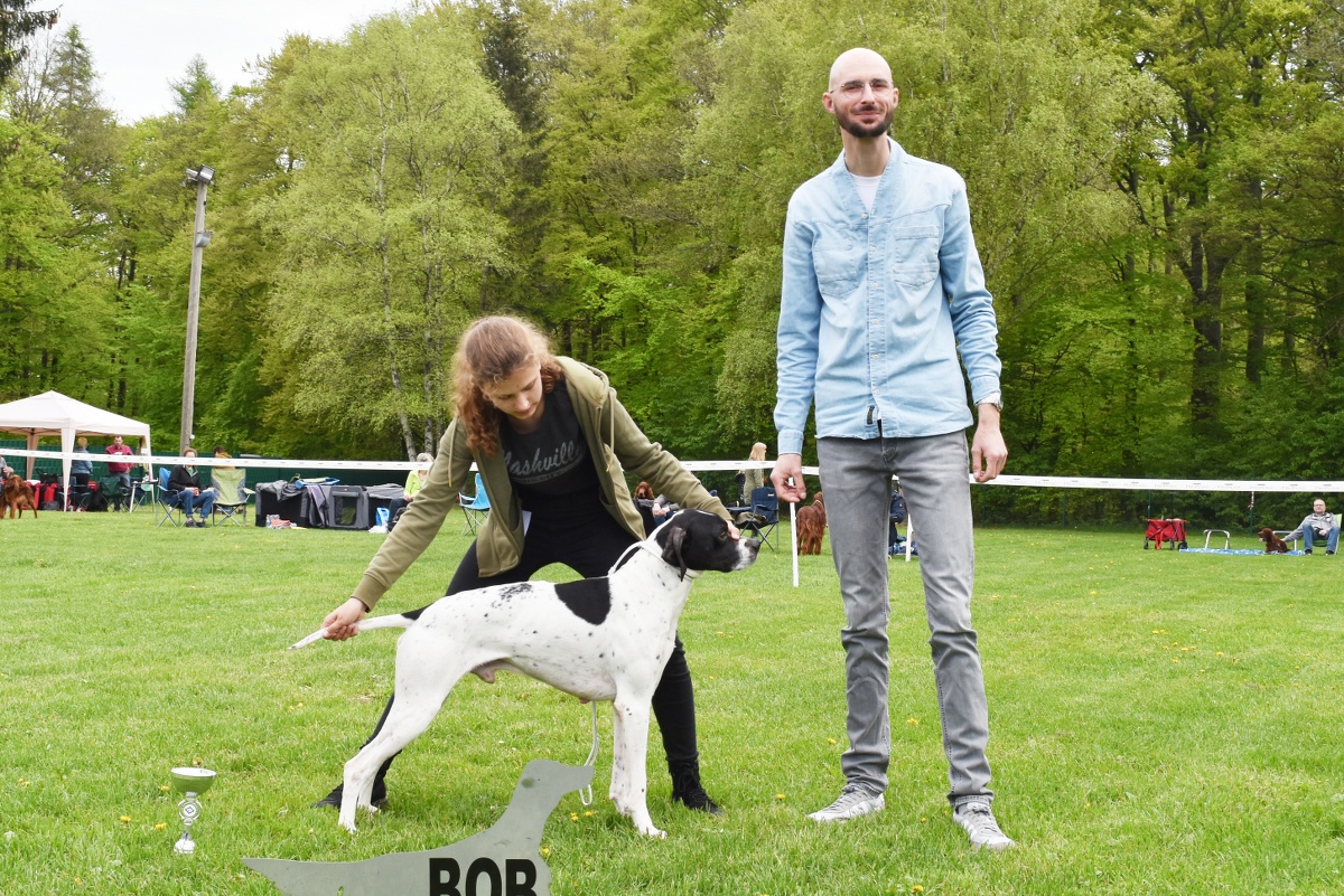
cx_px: 672
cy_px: 448
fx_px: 1232
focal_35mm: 33
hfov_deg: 57.2
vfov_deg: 40.0
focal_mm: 22
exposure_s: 1/250
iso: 200
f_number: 8
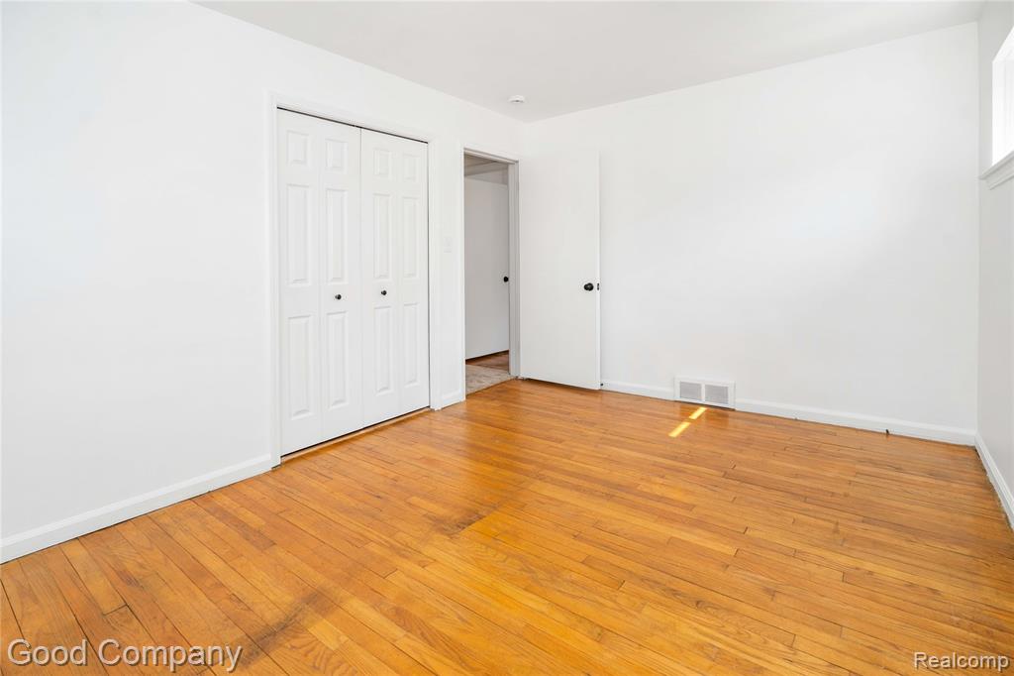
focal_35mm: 16
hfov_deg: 96.8
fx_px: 450
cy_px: 338
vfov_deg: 73.7
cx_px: 507
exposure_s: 1/80
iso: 400
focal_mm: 16
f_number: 5.6
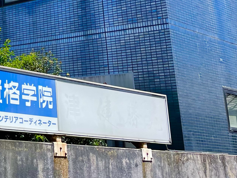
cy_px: -24
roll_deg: -1.7
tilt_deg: +18.8
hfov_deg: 20.4
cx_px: -120
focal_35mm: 82
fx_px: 562
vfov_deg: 17.3
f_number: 1.6
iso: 32
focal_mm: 4.2
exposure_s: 1/2618
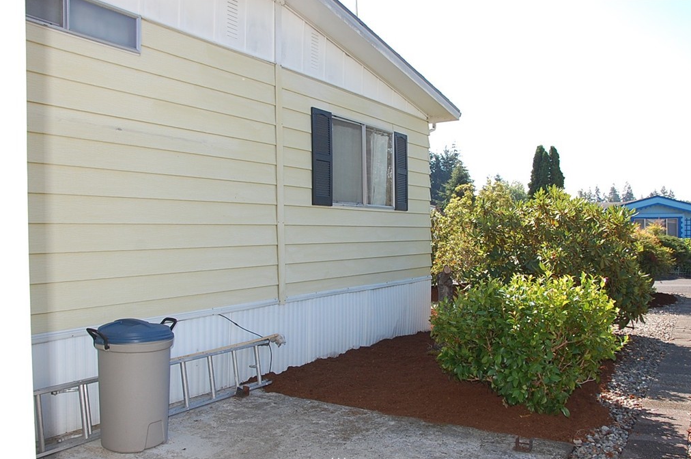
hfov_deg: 63.7
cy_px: 245
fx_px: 556
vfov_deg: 44.8
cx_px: 365
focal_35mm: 29
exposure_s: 1/500
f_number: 5.6
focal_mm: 18
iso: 360
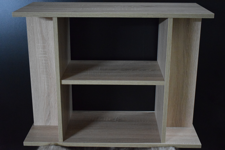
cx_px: 112
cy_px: 75
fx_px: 328
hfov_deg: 37.8
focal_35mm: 52
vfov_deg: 25.8
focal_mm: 35
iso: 6400
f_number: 4.5
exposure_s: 1/40
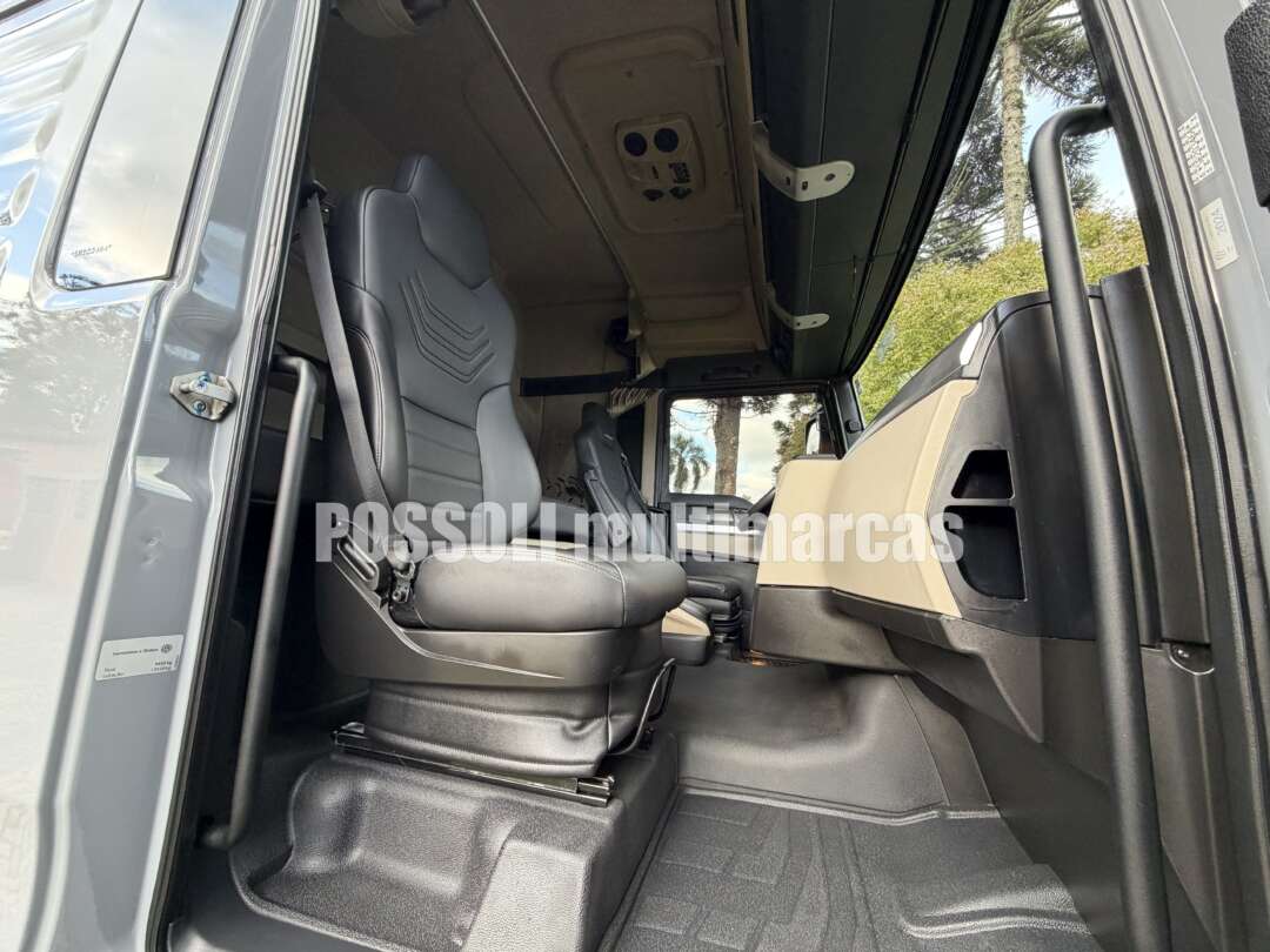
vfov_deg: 85.7
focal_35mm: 14
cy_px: 476
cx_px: 635
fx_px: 514
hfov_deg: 102.1
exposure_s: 1/121
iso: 200
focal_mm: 2.22
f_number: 2.2
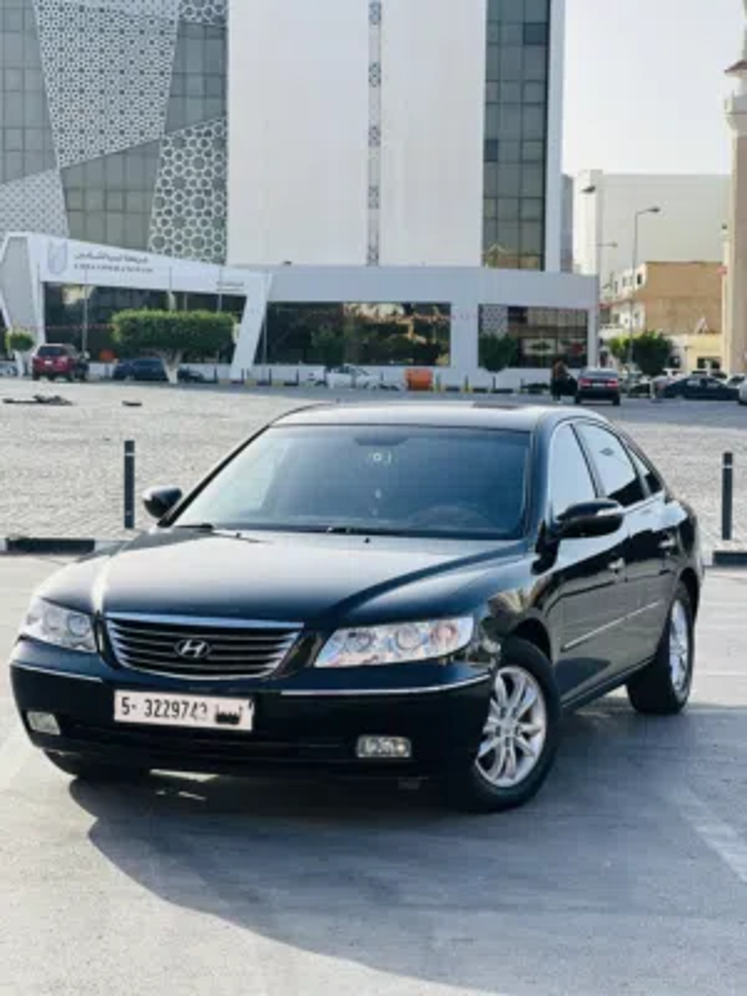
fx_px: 2216
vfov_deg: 25.3
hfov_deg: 19.1
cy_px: 498
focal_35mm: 77
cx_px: 374
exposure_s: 1/309
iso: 25
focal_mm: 9
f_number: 2.8
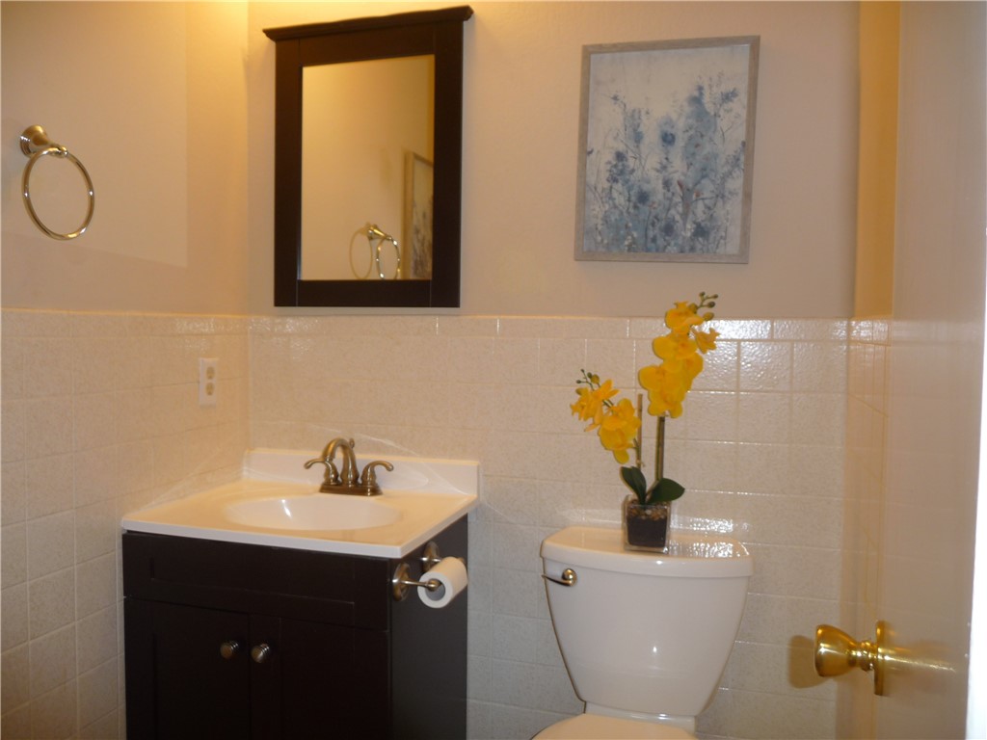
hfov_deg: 63.4
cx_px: 494
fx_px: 798
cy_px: 370
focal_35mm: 28
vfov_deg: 49.7
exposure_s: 1/30
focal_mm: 4.7
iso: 100
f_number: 3.3
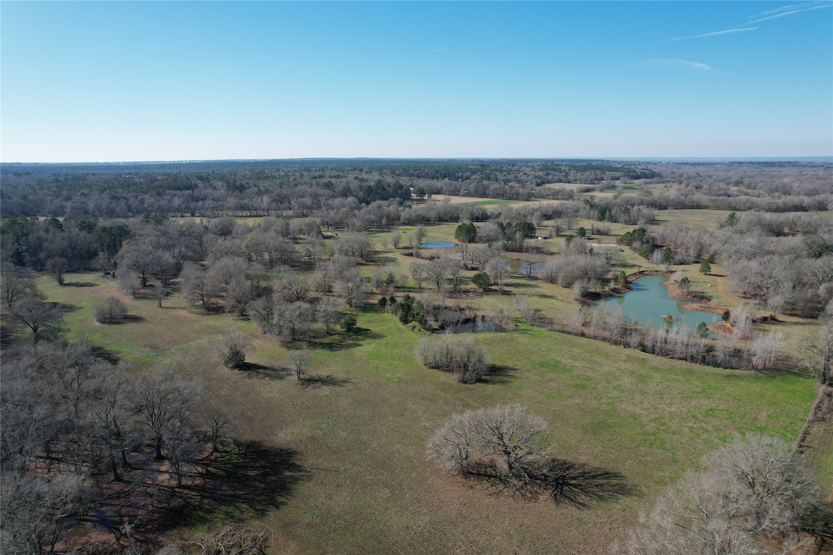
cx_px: 416
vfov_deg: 57.2
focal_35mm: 22
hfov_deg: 78.6
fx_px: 509
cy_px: 278
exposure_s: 1/2000
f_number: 2.8
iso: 140
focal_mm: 8.38
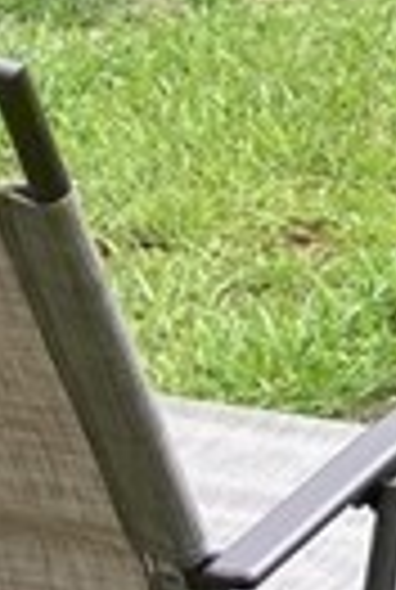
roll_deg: +0.0
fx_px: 3726
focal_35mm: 227
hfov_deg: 5.4
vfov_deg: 8.9
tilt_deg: -6.2
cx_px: 1480
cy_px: -144
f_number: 1.8
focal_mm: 3.99
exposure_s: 1/527
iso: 20
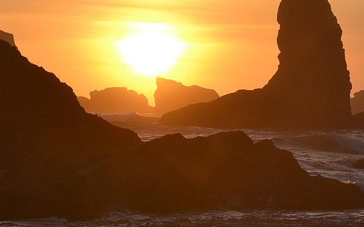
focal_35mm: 210
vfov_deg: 6.2
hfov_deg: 10.0
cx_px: 133
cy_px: 142
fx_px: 2086
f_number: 9
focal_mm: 55
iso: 100
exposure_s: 1/320
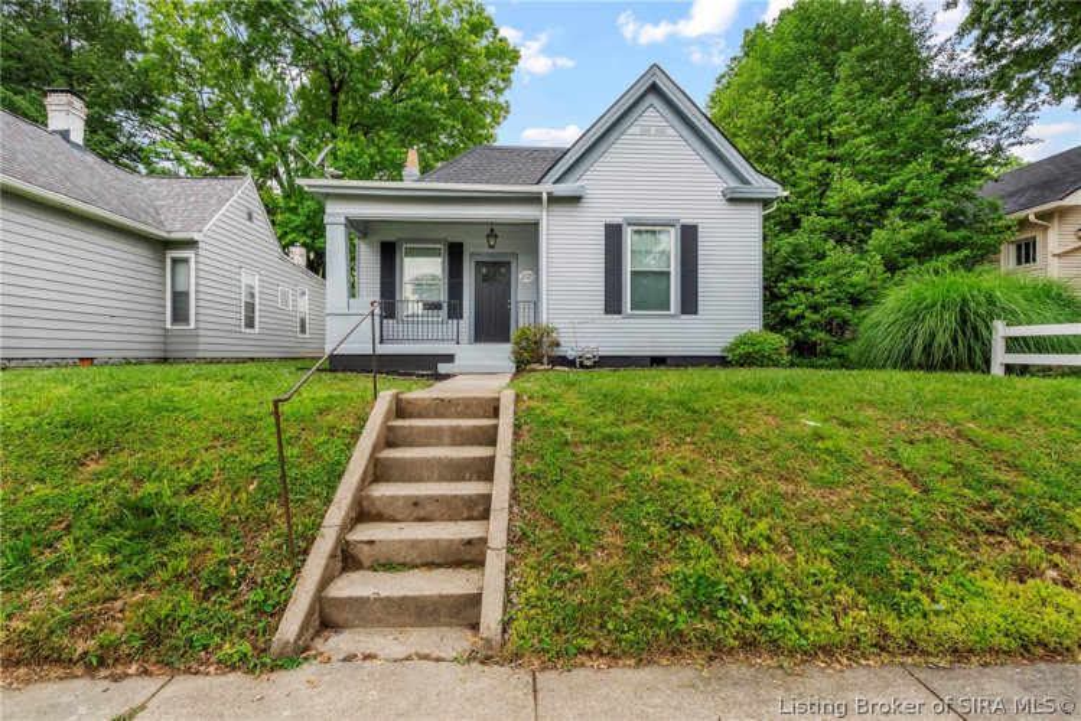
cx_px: 540
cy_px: 360
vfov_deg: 73.8
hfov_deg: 96.7
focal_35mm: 16
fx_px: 481
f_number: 11
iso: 400
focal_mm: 16
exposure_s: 1/125
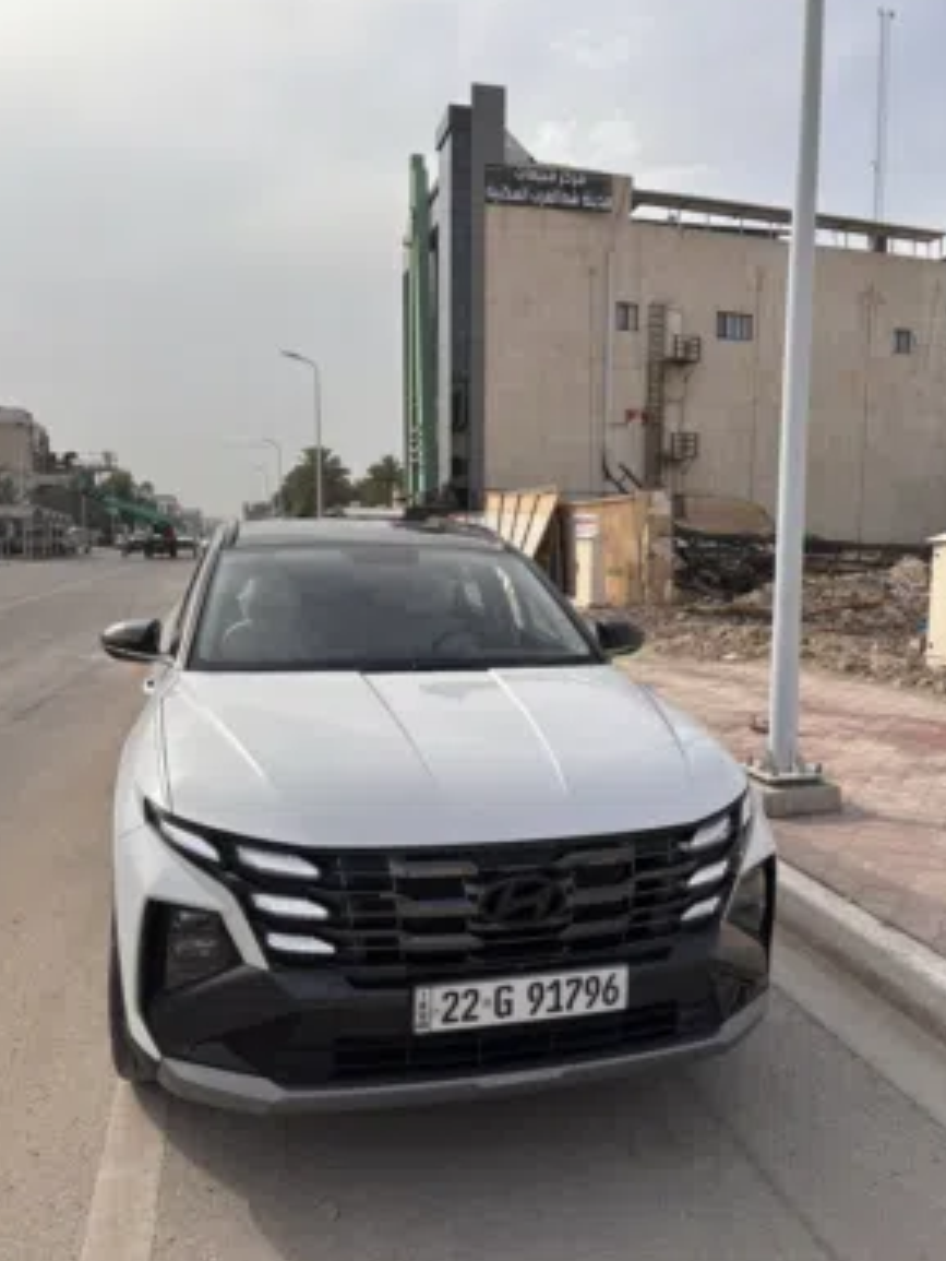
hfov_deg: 51.4
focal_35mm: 27
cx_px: 465
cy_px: 632
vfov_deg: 65.3
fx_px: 983
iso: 50
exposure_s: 1/3311
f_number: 1.6
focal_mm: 5.96
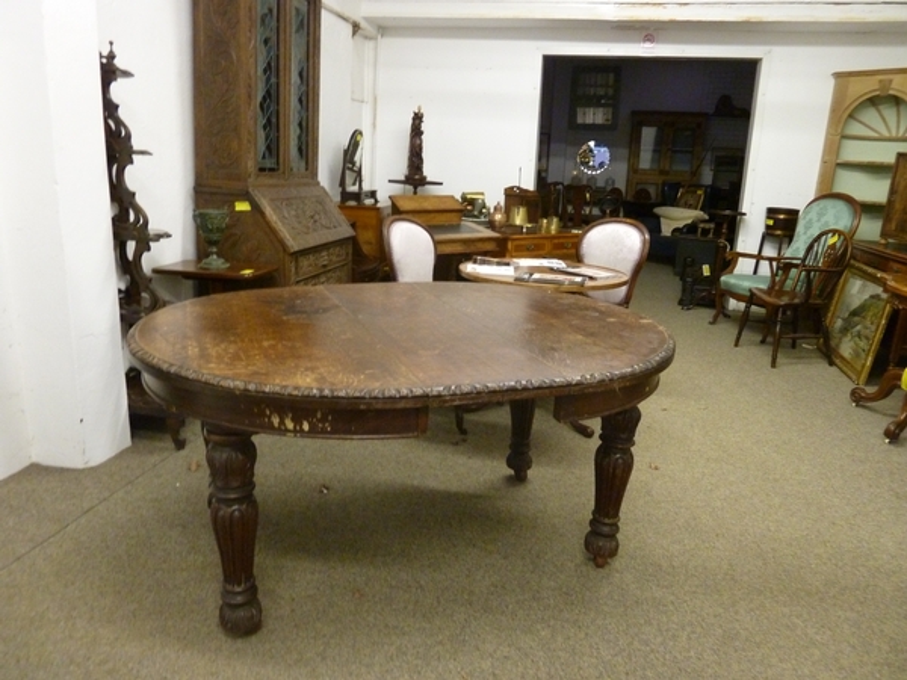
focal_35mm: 25
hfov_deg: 69.4
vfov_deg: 54.9
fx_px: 655
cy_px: 340
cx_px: 454
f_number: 3.3
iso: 400
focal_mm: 4.1
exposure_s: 1/13
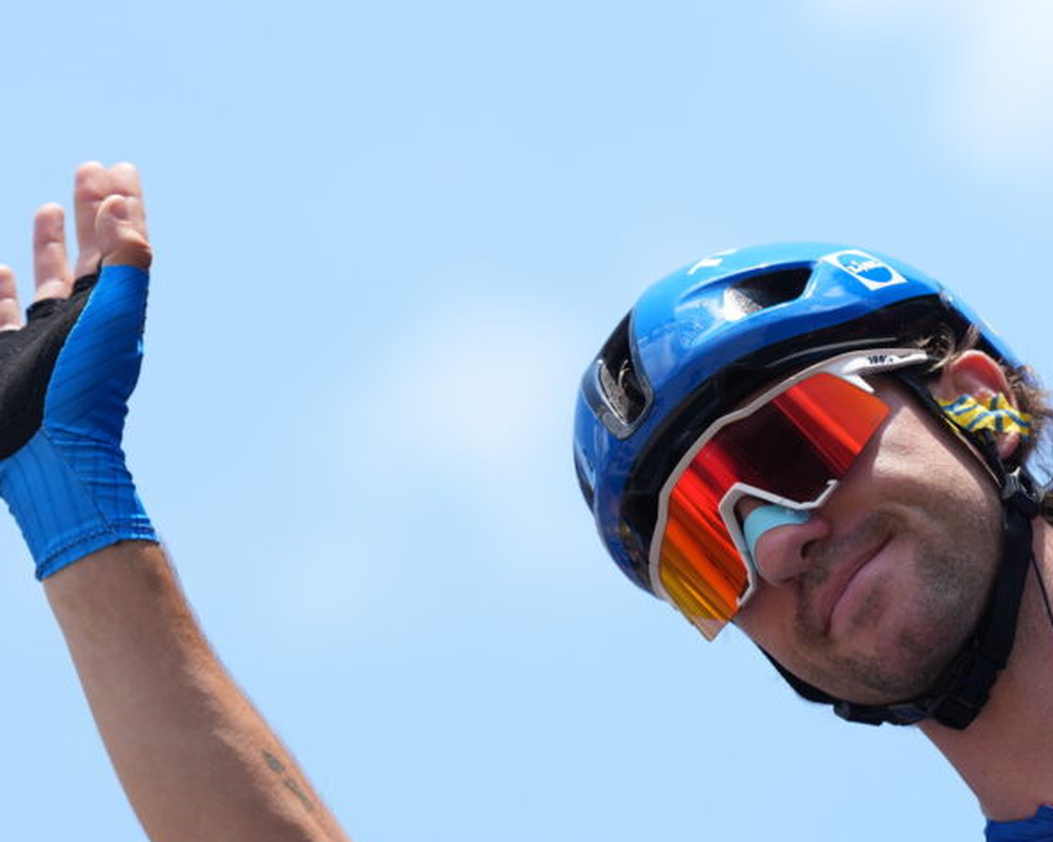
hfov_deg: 7.8
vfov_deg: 6.3
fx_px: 7696
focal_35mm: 247
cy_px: 497
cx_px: 472
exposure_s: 1/800
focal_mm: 155
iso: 100
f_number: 3.5
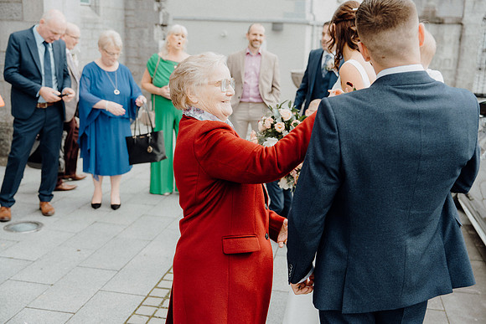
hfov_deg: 46.4
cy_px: 162
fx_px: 567
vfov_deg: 31.9
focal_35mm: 42
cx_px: 243
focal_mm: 42
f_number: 3.5
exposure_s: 1/200
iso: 160
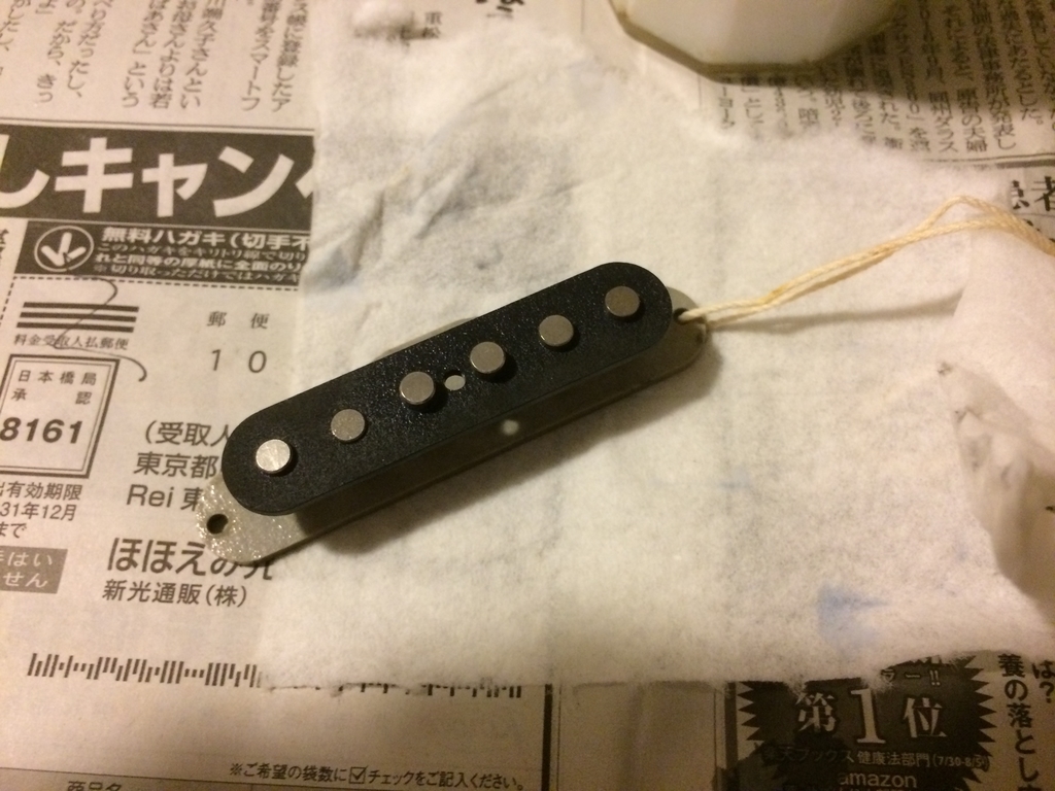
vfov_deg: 48.2
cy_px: 396
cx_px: 528
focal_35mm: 29
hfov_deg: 61.7
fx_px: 884
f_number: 2.2
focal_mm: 4.15
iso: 320
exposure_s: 1/24
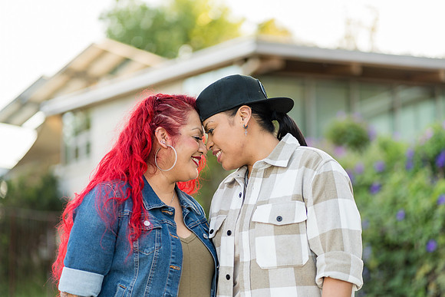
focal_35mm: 85
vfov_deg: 16.1
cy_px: 148
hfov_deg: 23.9
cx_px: 222
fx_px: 1051
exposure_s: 1/500
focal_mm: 85
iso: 250
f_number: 1.8
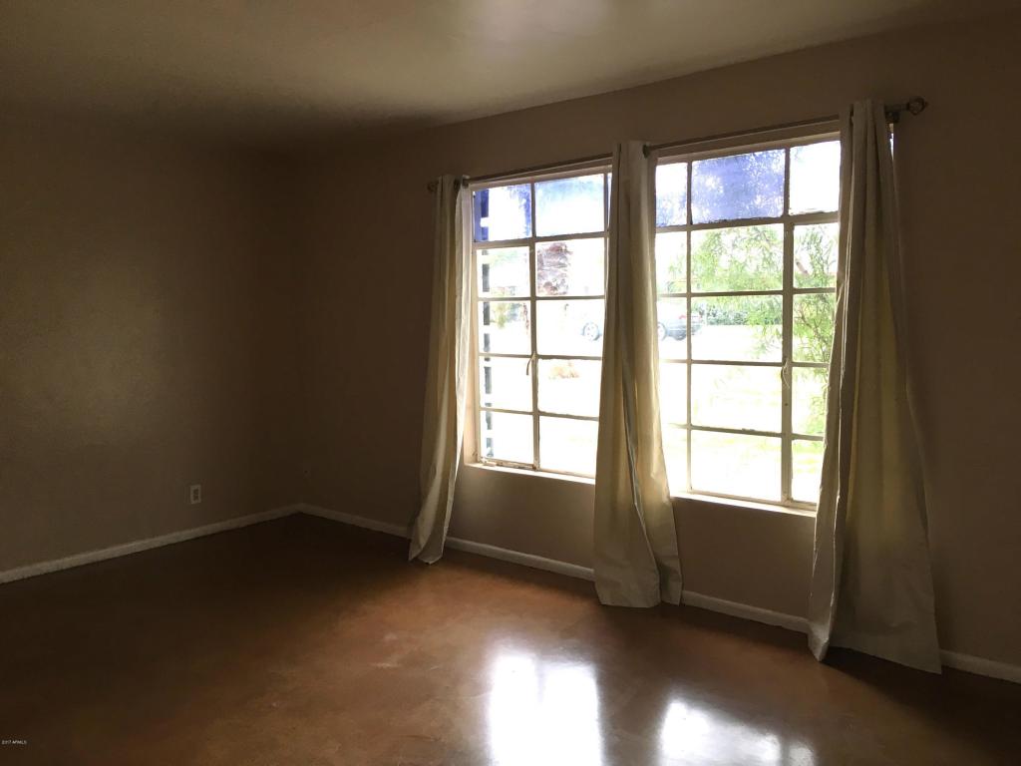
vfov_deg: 48.2
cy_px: 383
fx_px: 855
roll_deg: +1.3
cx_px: 510
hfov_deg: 61.7
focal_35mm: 29
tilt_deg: -3.8
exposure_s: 1/30
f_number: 2.2
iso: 32
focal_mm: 4.15
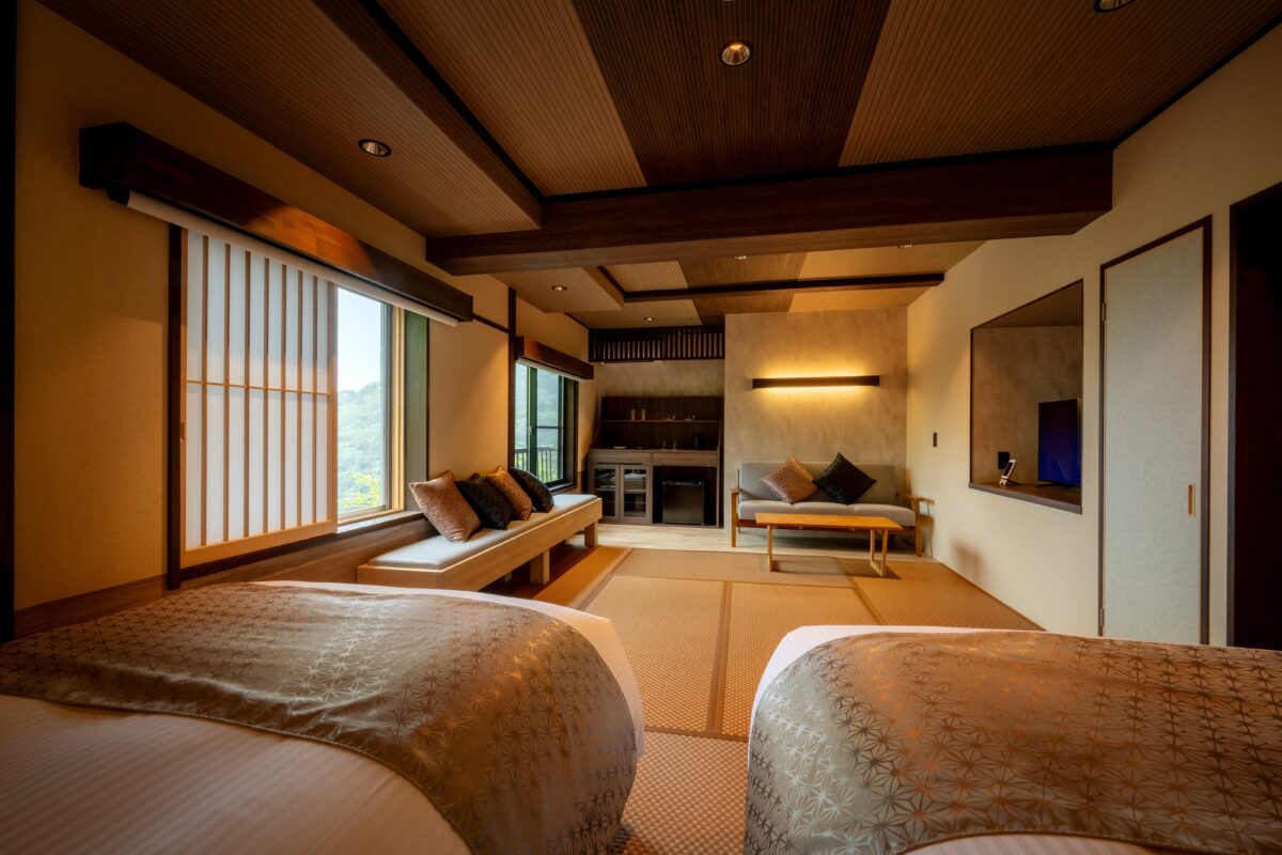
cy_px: 428
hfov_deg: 104.3
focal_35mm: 14
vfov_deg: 81.2
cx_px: 641
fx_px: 499
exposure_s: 1/40
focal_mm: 14
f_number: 14
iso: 100
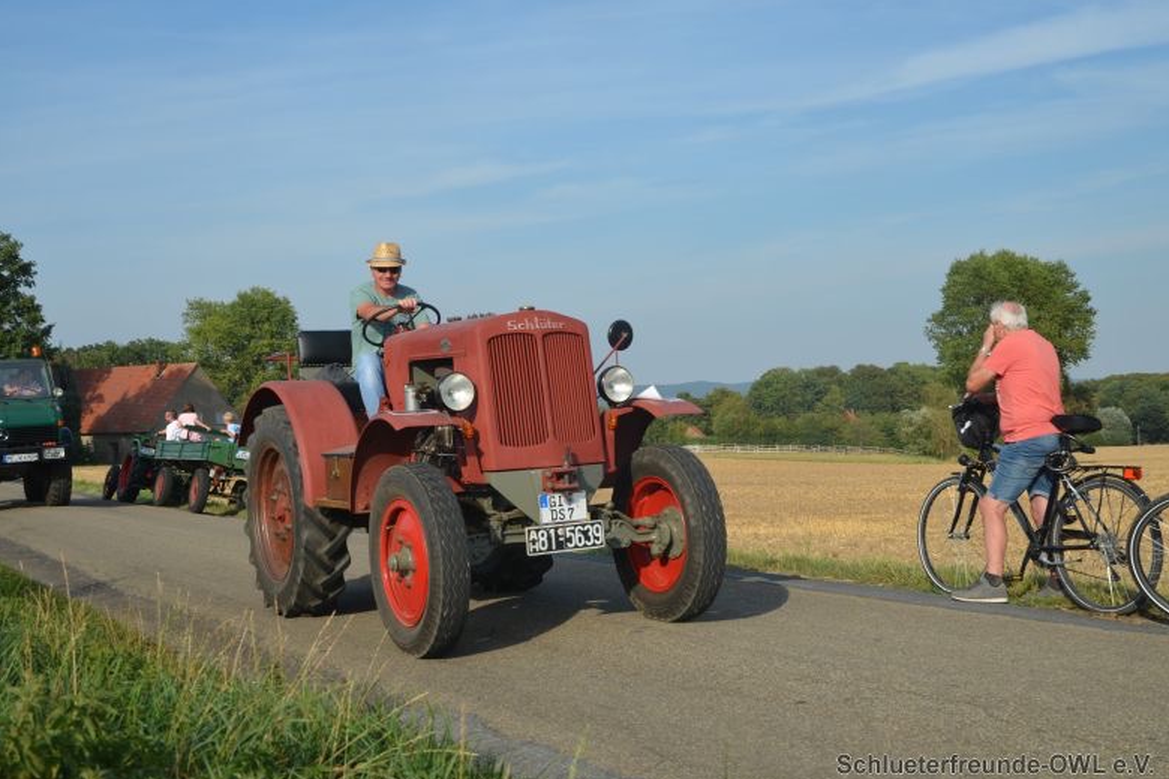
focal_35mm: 43
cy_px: 394
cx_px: 573
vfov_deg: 31.2
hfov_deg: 45.4
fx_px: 1396
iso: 110
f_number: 8
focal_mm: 28
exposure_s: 1/250
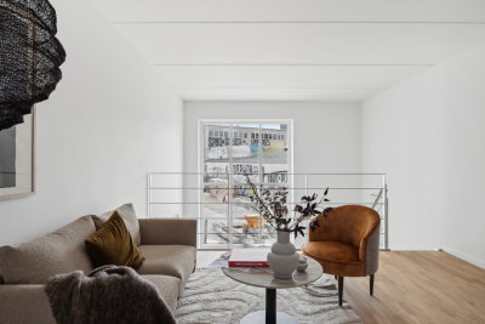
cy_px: 162
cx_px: 242
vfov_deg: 57.8
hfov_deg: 79.2
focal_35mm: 22
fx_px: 293
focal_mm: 14.5
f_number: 8
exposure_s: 1/13
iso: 200
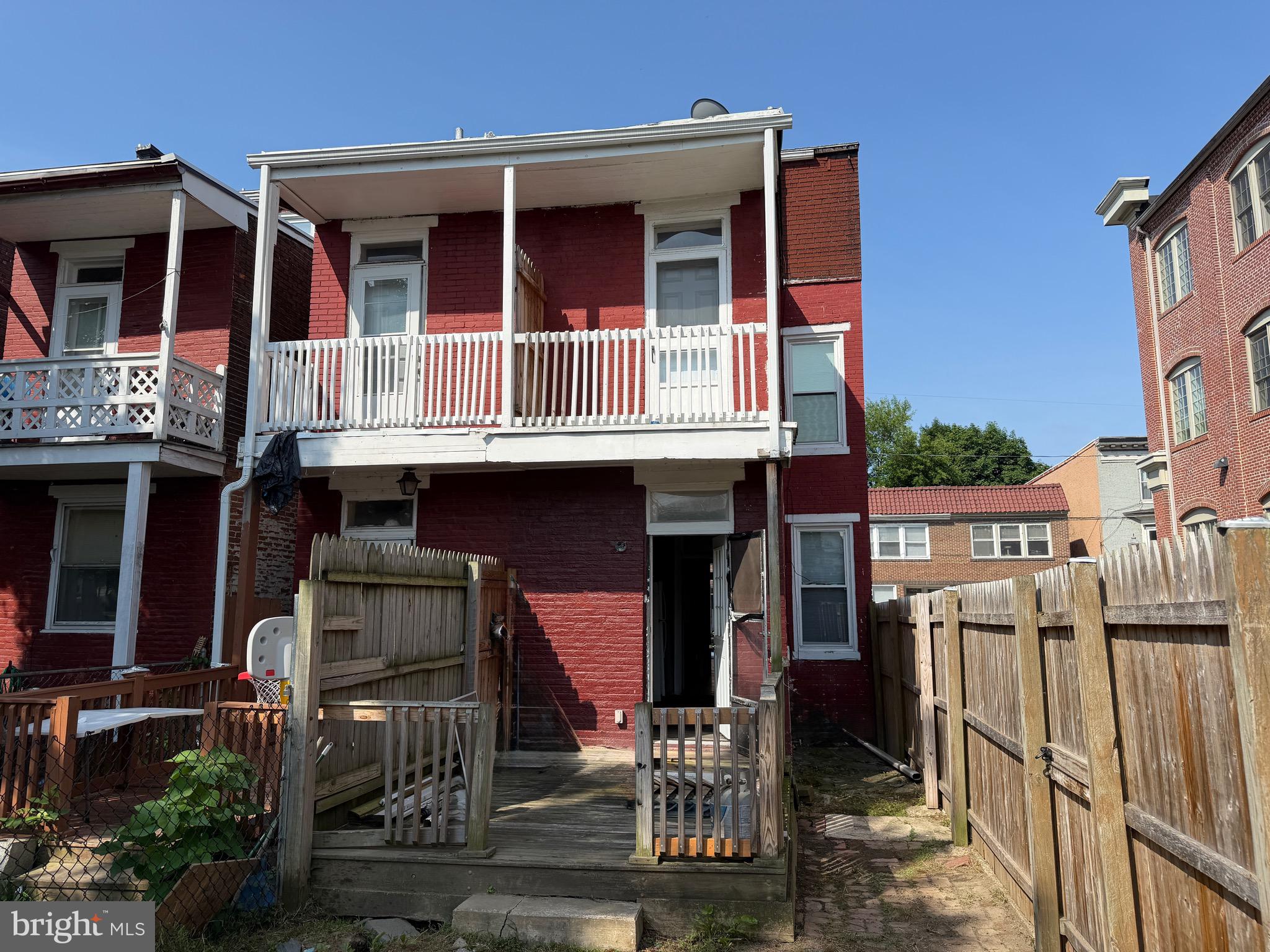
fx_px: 881
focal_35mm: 24
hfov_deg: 71.6
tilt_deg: +9.4
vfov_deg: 56.8
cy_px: 476
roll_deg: +1.1
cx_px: 635
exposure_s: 1/3759
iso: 80
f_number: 1.78
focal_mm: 6.76
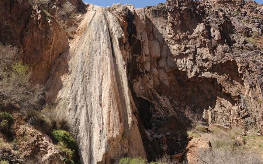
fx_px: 287
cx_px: 127
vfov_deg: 32.0
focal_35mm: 40
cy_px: 86
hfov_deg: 49.3
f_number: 10
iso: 200
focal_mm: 35
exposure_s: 1/250
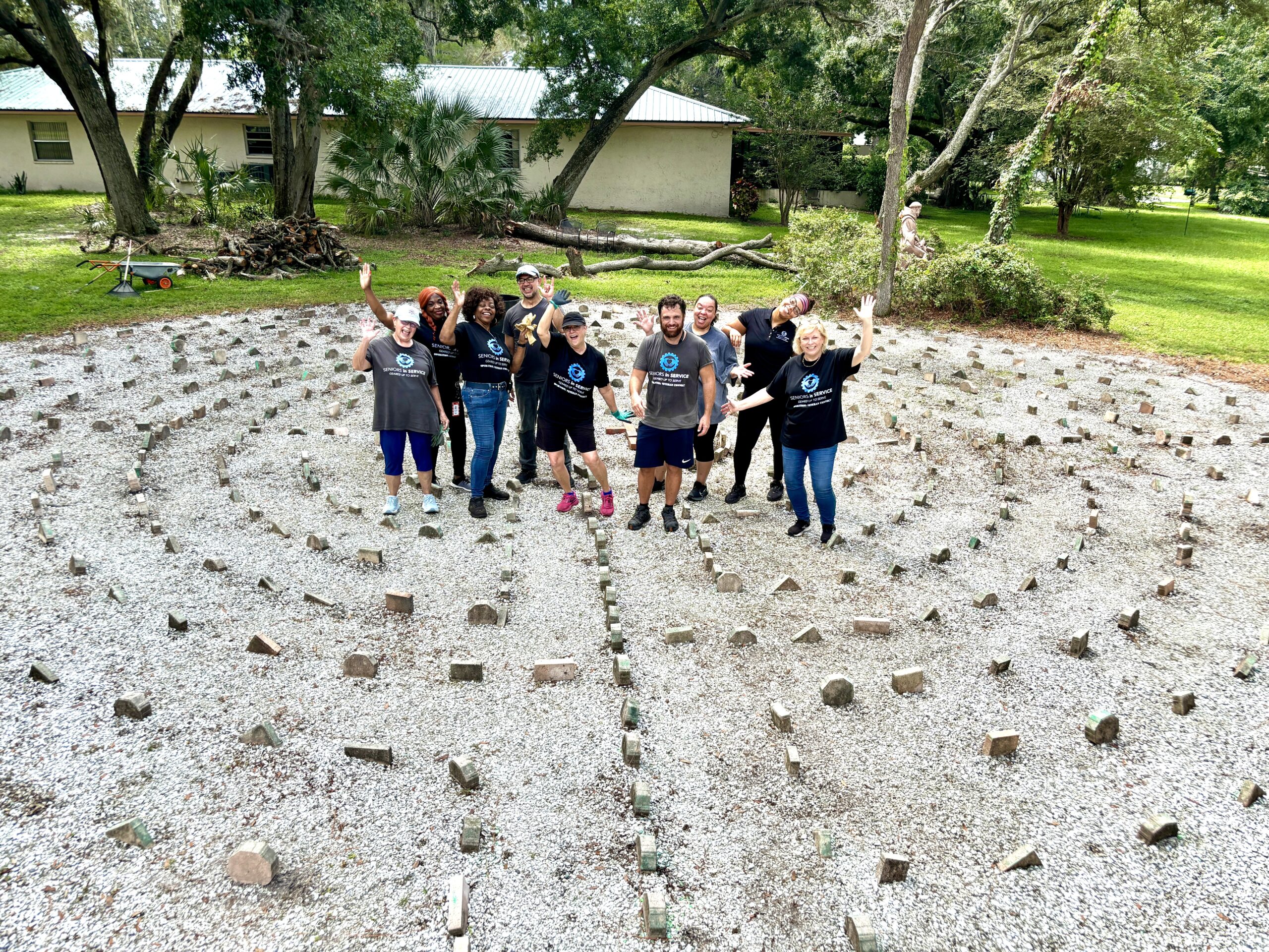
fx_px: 953
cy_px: 476
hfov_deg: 67.3
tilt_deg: -19.2
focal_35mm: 26
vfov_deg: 53.1
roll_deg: -1.3
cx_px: 634
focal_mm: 5.96
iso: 50
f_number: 1.6
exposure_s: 1/918
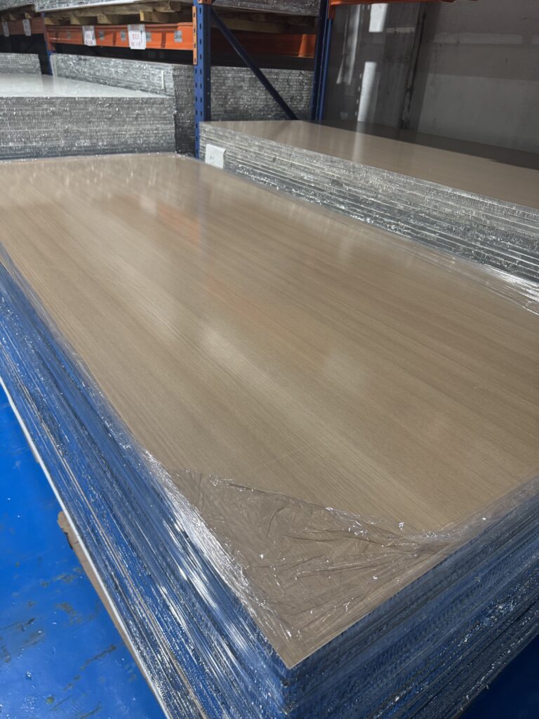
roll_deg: -3.0
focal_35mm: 24
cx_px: 270
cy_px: 360
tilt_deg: -29.0
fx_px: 498
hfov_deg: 56.8
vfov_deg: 71.6
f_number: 1.78
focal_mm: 6.76
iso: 200
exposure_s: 1/50
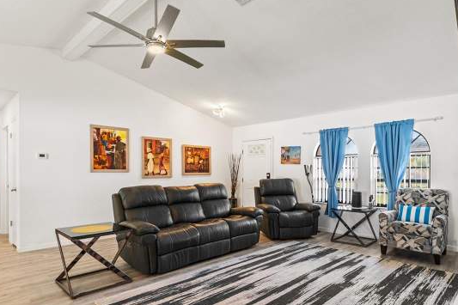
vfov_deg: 59.0
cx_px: 238
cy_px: 182
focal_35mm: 21
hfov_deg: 81.2
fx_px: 267
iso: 1600
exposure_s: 1/30
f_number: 9
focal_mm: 14
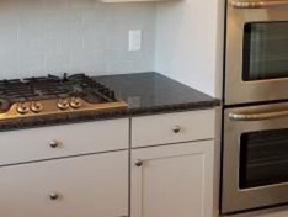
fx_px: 591
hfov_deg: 26.8
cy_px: 20
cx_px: 54
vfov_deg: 20.3
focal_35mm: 71
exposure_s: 1/60
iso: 200
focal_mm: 4.25
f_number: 1.7
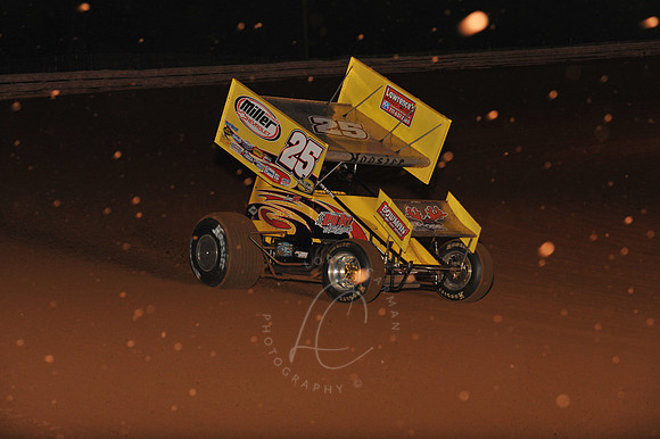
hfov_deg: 17.1
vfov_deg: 11.4
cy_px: 220
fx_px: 2199
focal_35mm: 120
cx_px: 330
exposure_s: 1/320
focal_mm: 120
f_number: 7.1
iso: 1250
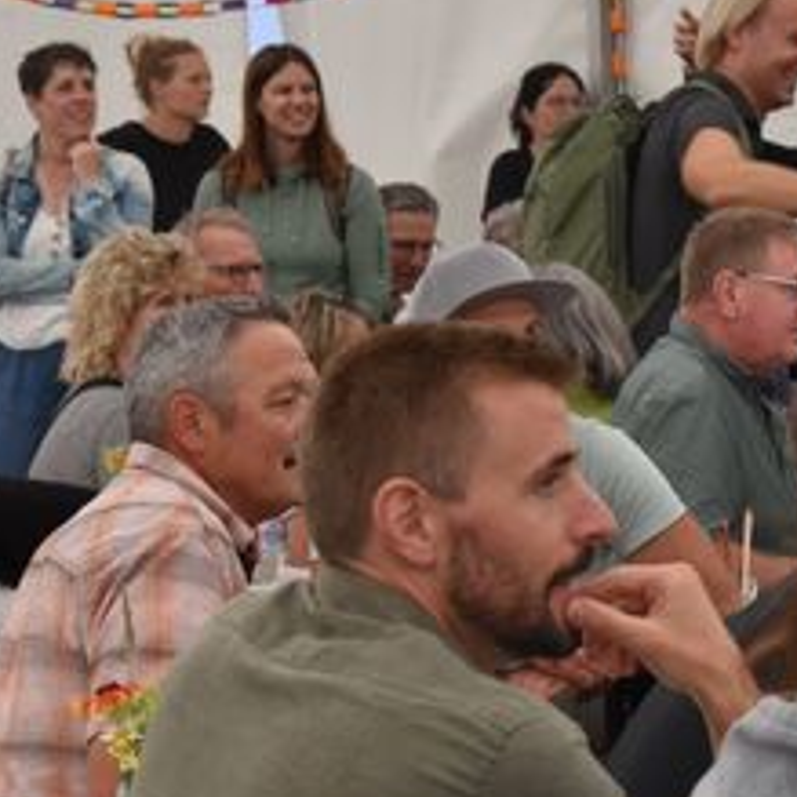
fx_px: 4508
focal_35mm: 173
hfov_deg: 10.1
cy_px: 222
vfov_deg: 10.1
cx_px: 604
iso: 450
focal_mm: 55
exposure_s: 1/60
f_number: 5.6
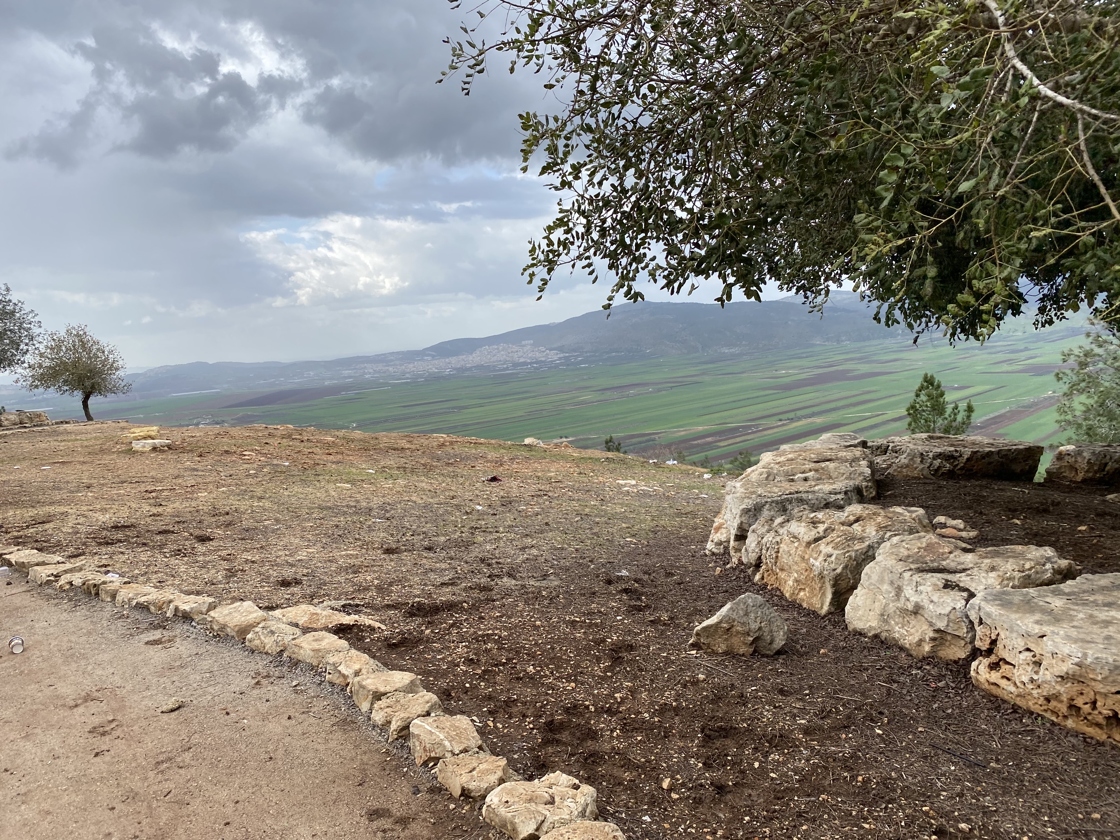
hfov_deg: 67.3
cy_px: 420
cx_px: 560
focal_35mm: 26
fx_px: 841
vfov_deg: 53.1
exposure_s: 1/942
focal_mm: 4.25
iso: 32
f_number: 1.8
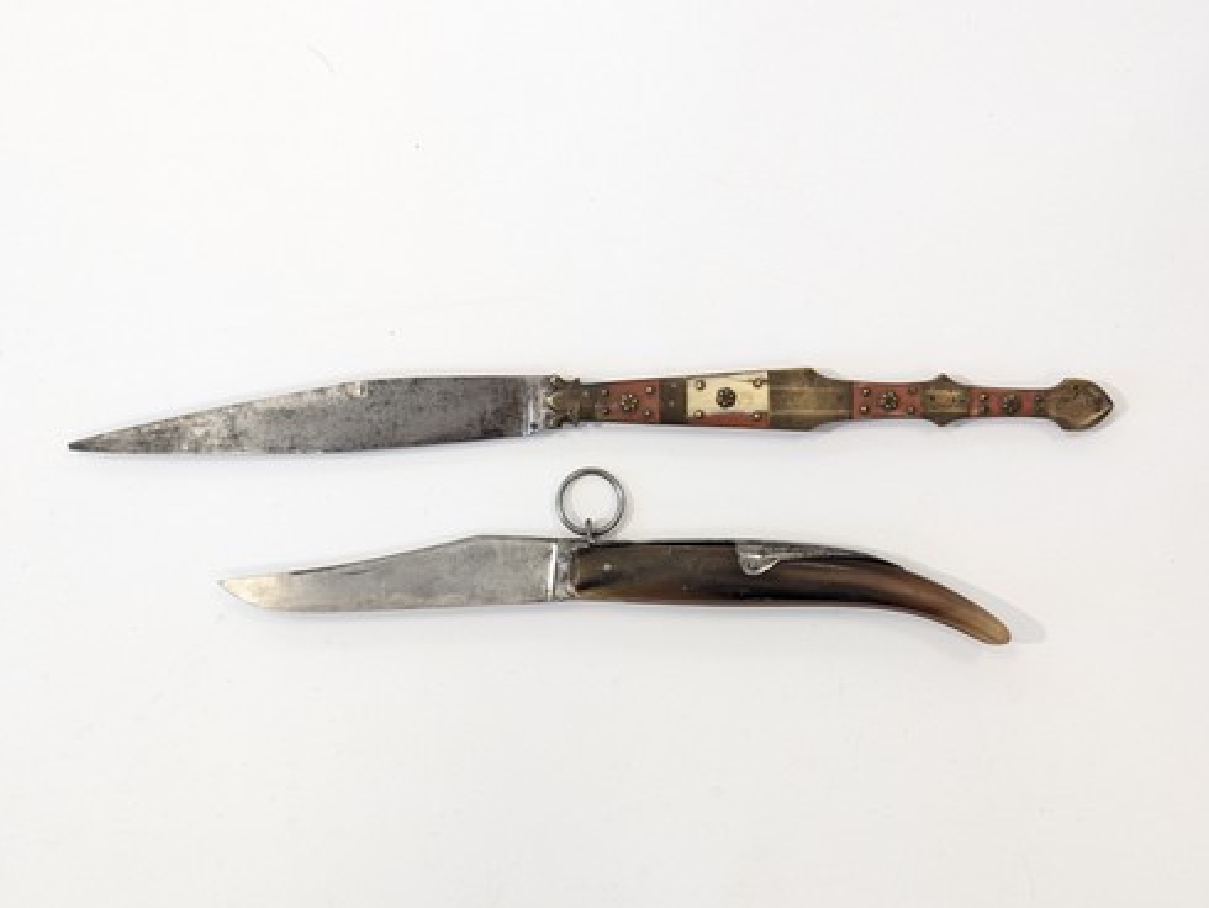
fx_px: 1712
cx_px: 607
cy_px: 456
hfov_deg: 38.9
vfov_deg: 29.7
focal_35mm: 49
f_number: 1.85
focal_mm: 6.81
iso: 145
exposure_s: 1/99.9
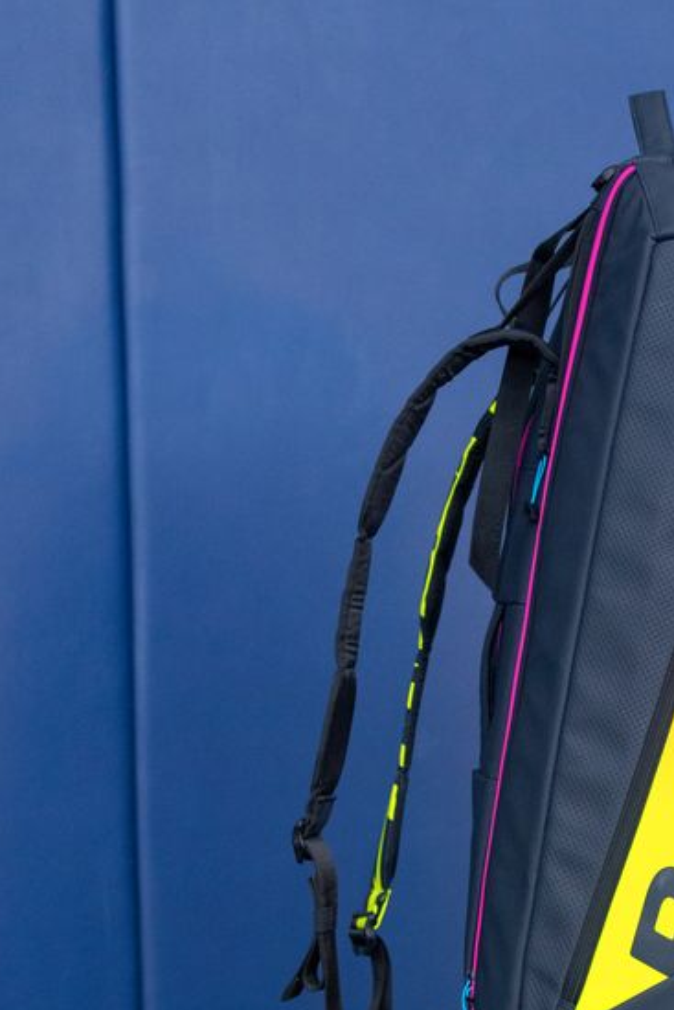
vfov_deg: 10.7
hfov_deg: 7.2
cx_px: 583
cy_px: 856
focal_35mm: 191
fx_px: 5360
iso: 1600
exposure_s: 1/500
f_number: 2.8
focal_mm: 70
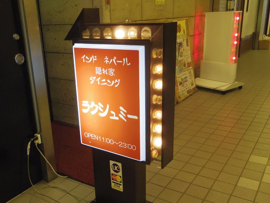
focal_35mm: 36
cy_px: 114
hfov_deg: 51.2
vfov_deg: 39.6
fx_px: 281
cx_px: 116
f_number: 2.8
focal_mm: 5.7
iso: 1000
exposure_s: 1/50
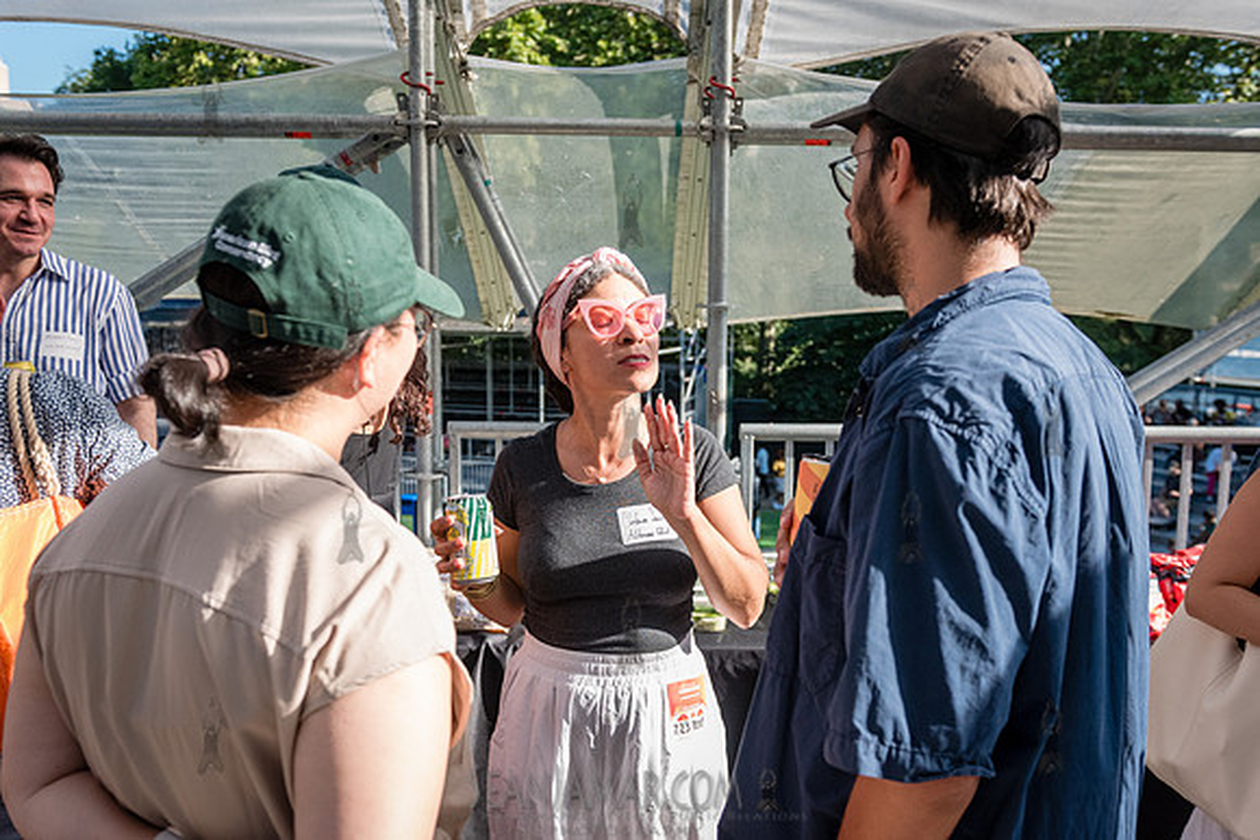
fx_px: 1213
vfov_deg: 38.2
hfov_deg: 54.9
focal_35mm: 35
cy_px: 457
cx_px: 646
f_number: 4
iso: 1600
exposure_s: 1/4000
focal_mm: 31
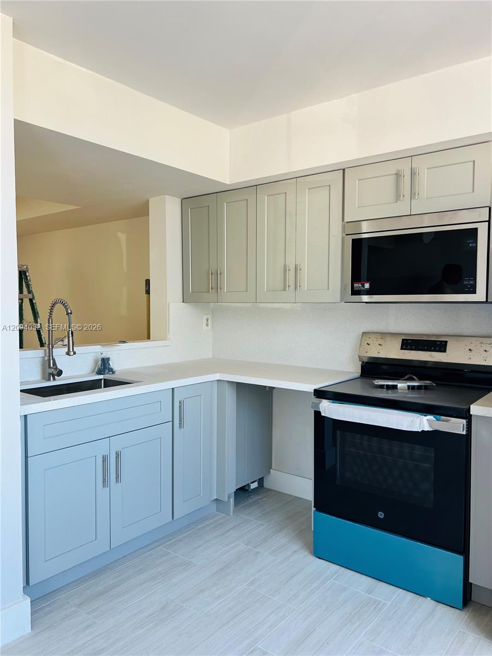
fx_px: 493
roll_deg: +0.1
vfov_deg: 67.3
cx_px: 246
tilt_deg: -0.1
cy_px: 328
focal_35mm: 26
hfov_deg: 53.1
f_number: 1.5
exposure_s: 1/121
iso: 64
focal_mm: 5.7
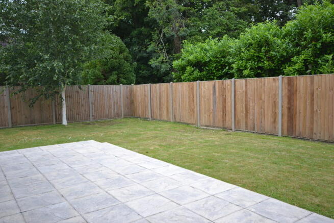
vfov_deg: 43.6
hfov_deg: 61.9
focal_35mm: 30
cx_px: 167
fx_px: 278
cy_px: 112
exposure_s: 1/125
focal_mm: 20
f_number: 5.6
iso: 220
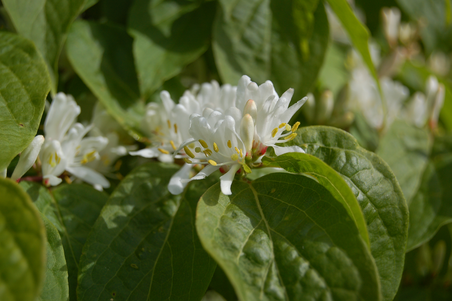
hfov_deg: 24.6
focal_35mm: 82
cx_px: 226
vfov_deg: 16.5
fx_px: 1035
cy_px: 150
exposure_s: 1/1000
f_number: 5.6
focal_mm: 55
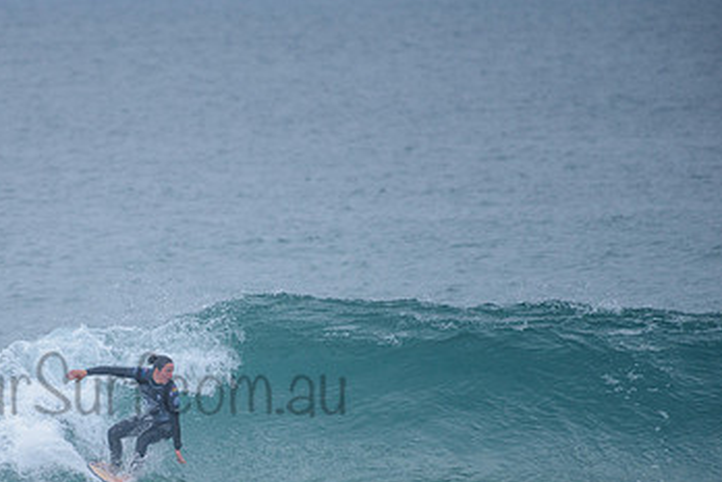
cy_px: 367
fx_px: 16705
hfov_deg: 2.5
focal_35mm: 833
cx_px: 127
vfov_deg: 1.7
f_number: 5.6
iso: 400
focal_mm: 500
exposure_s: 1/2000
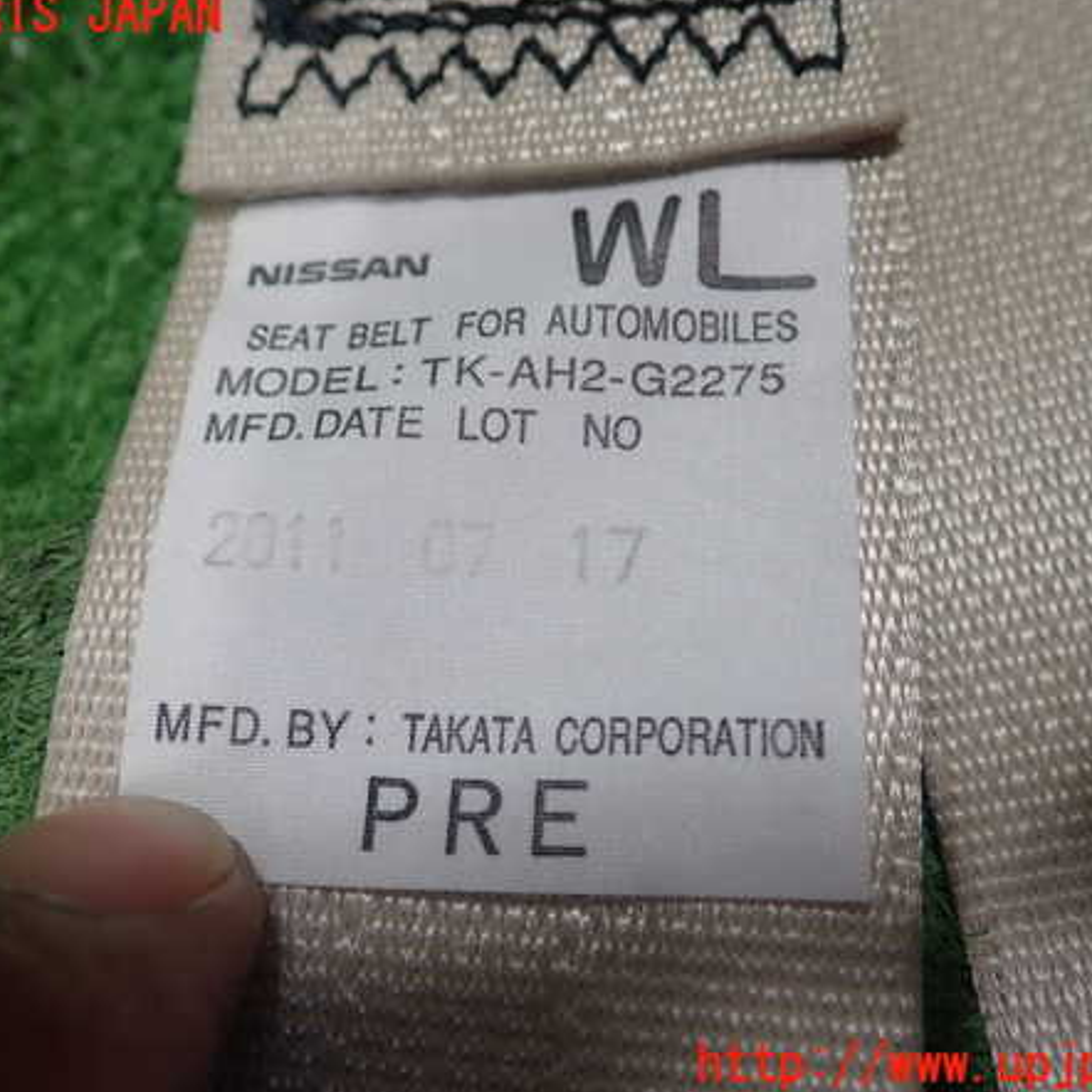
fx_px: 1285
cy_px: 541
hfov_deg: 46.0
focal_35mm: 36
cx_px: 514
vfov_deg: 46.0
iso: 160
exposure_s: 1/125
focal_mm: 5.5
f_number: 2.3
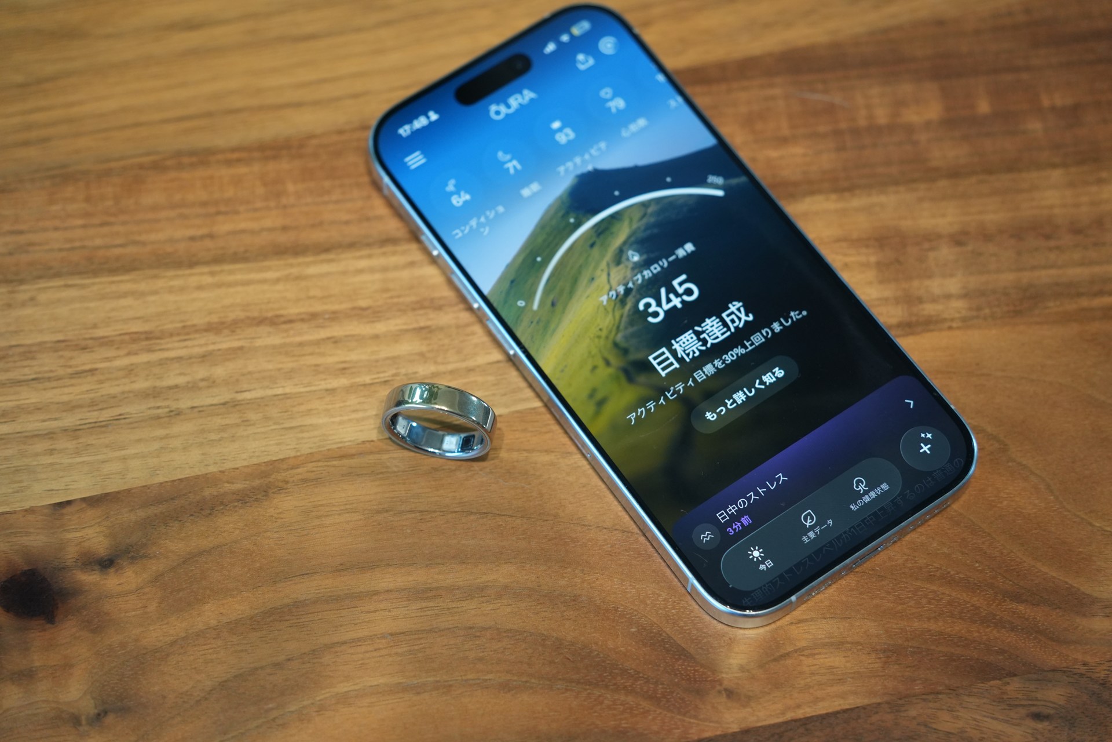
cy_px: 371
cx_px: 556
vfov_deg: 18.7
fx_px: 2255
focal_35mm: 73
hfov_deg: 27.7
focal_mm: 73
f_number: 4.5
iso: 1600
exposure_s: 1/80
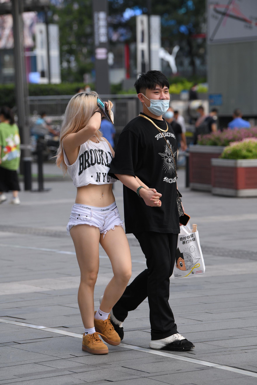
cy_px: 192
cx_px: 128
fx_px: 1606
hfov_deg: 9.1
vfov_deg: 13.7
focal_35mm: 150
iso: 400
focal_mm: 150
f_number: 4.5
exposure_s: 1/640
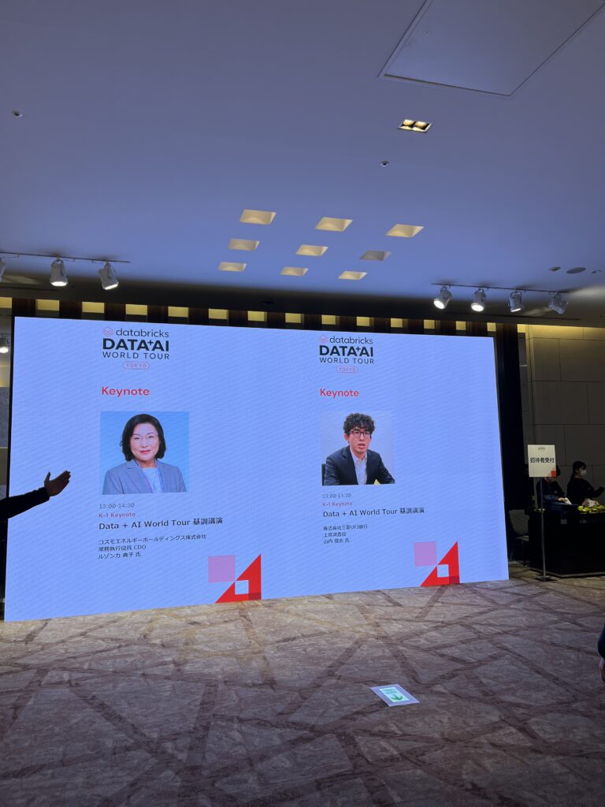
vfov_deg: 67.3
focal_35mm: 26
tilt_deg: +5.9
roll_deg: +1.9
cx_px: 302
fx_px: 606
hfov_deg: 53.1
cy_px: 404
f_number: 1.6
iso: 32
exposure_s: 1/143
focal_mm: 5.1
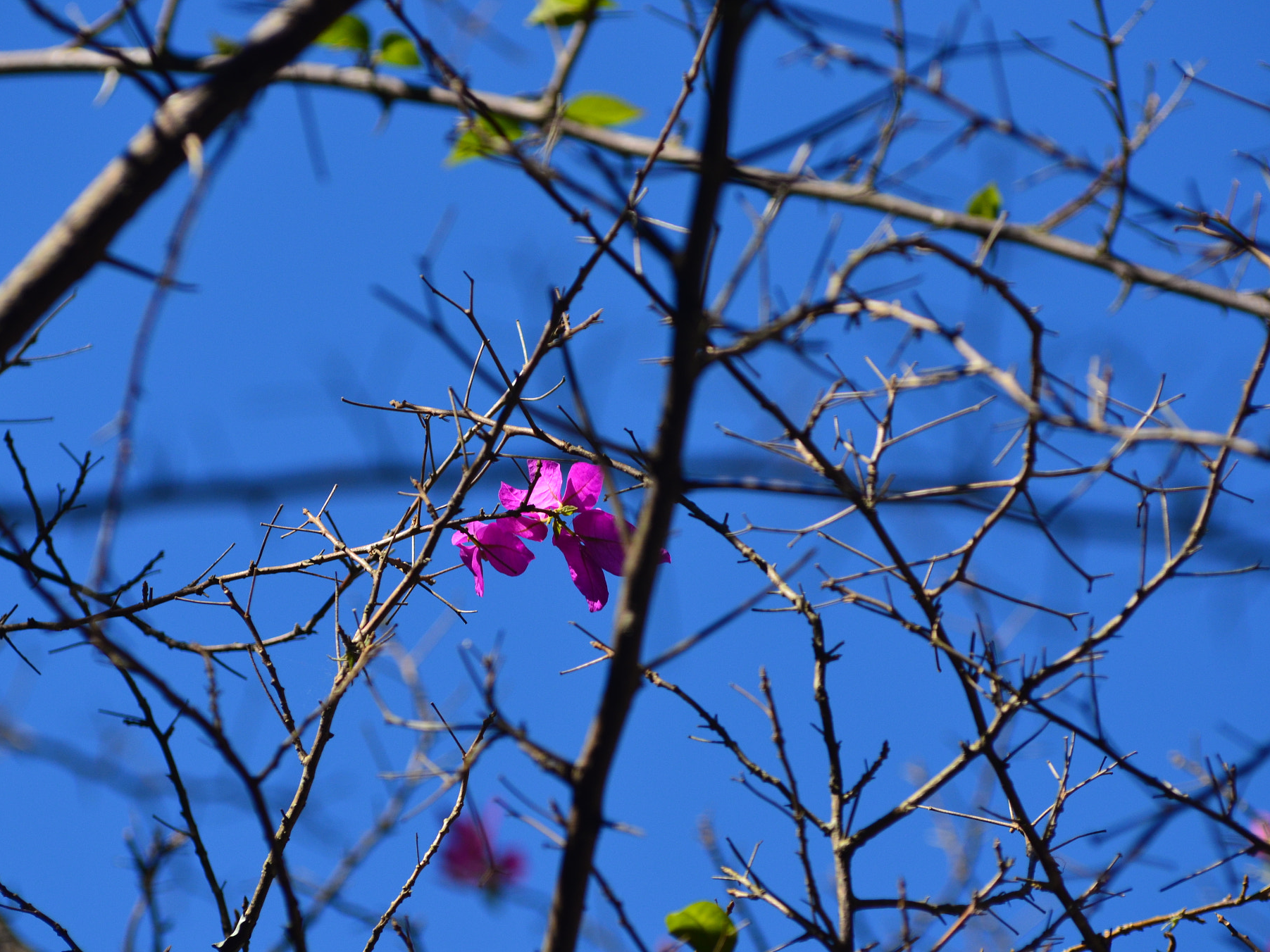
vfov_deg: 4.5
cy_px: 477
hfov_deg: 6.1
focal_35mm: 327
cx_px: 607
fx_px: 11996
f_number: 5
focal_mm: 200
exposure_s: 1/1600
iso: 400
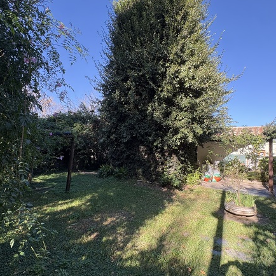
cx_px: 144
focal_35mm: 19
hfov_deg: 77.6
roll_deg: -2.1
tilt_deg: +2.9
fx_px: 171
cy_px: 142
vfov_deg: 77.7
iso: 64
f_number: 2.2
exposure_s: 1/196
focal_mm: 2.22
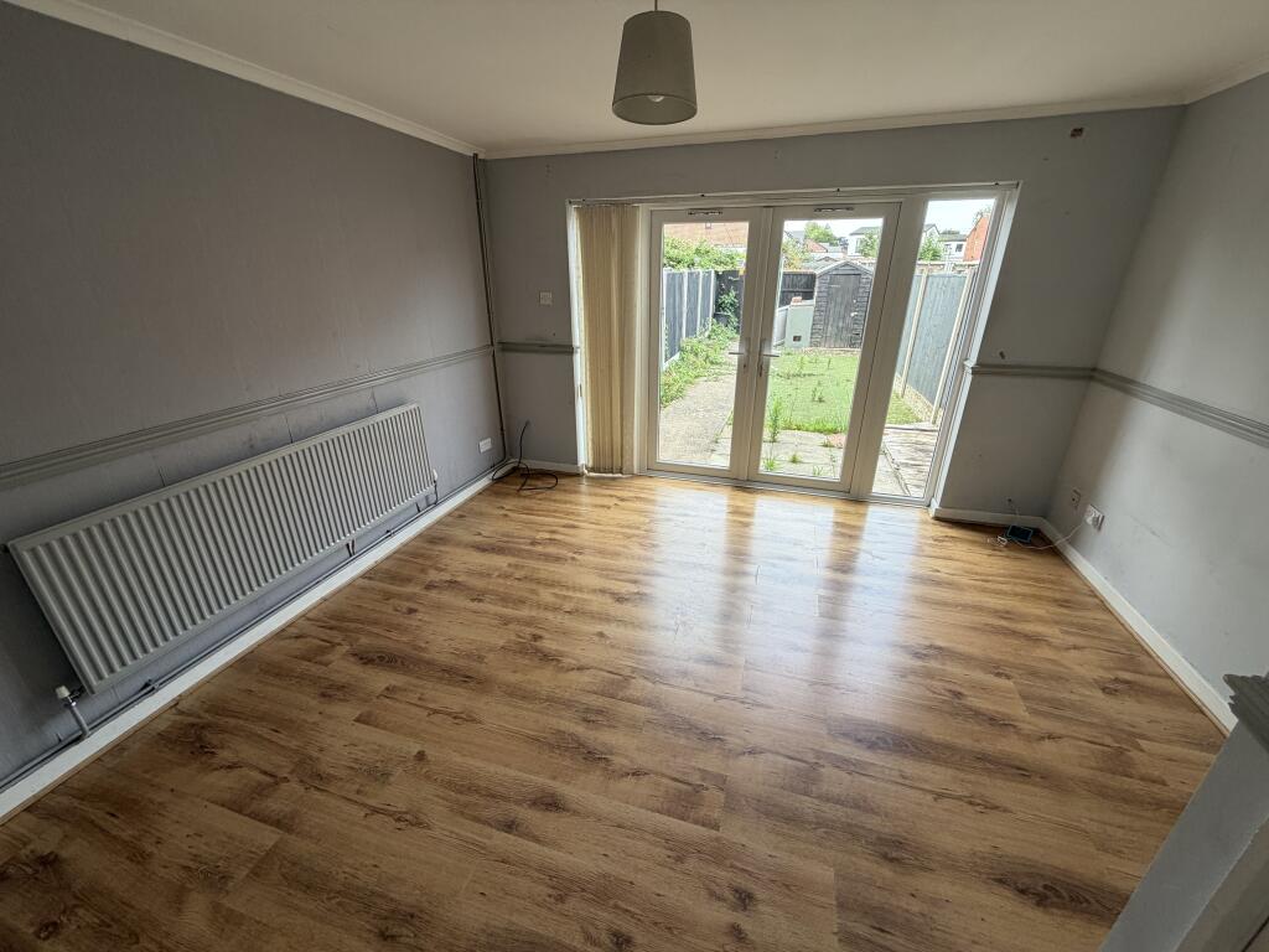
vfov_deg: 85.7
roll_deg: +0.4
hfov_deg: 102.1
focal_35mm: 14
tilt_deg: -21.7
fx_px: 513
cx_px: 634
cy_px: 476
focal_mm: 2.22
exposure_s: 1/121
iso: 100
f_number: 2.2
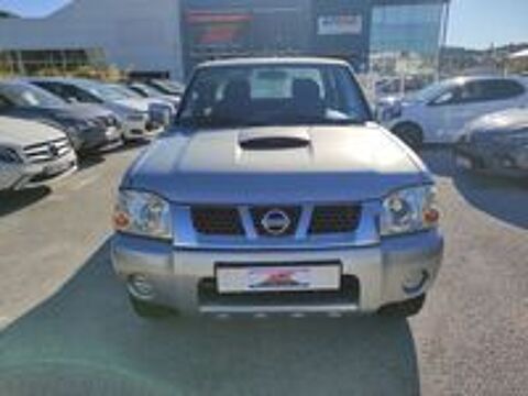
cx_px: 264
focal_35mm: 25
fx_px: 381
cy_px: 198
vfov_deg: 54.9
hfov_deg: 69.4
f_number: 1.89
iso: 50
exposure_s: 1/2928
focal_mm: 5.43
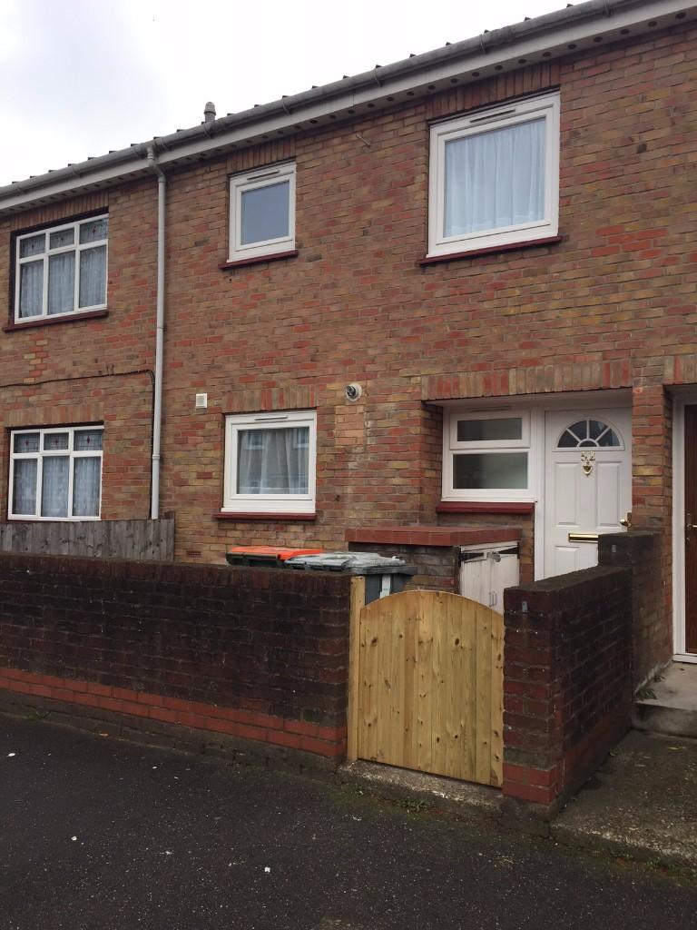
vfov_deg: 61.7
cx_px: 348
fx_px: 779
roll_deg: -1.1
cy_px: 465
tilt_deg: +3.0
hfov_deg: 48.2
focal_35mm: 29
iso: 32
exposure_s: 1/359
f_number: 2.2
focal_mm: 4.15
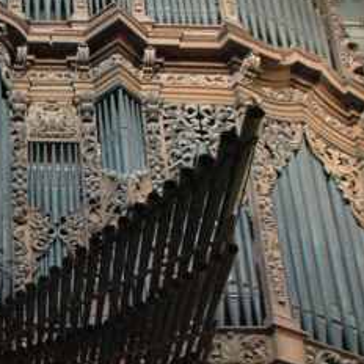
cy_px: 273
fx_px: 1202
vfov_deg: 17.1
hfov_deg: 16.9
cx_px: 2
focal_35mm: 101
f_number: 3.5
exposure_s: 1/25
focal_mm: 18
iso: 1600
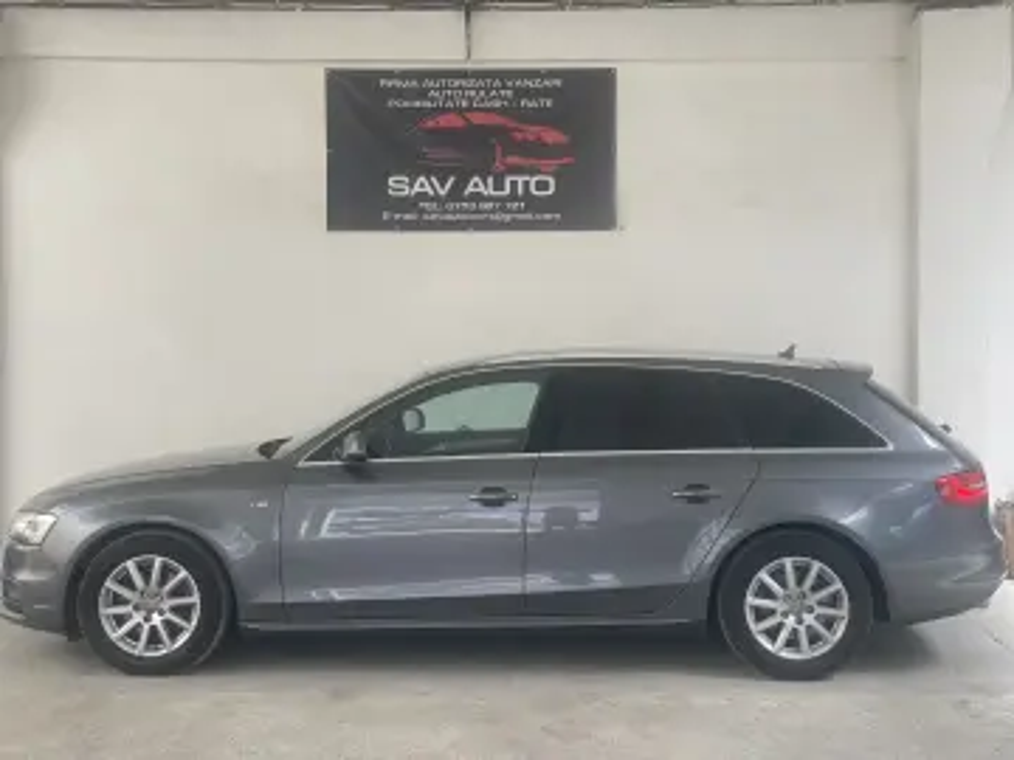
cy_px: 380
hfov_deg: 36.8
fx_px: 1523
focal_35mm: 52
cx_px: 507
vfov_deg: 28.0
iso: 32
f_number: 2
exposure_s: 1/122
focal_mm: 6
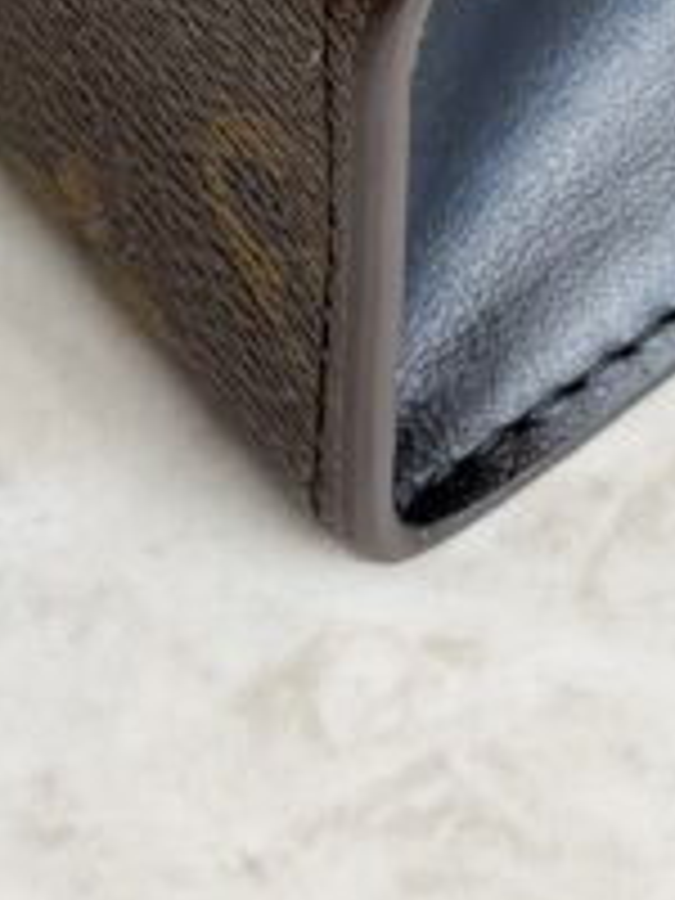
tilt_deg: -51.8
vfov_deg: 10.0
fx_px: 4992
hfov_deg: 7.7
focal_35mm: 192
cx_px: 338
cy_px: -382
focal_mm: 6.76
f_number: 1.78
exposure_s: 1/60
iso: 64
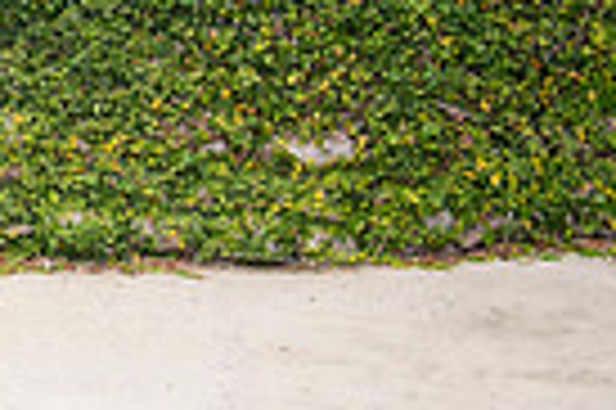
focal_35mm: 145
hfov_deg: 12.4
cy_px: -295
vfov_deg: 9.1
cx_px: -652
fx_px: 2478
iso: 400
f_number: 3.5
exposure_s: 1/320
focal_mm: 34
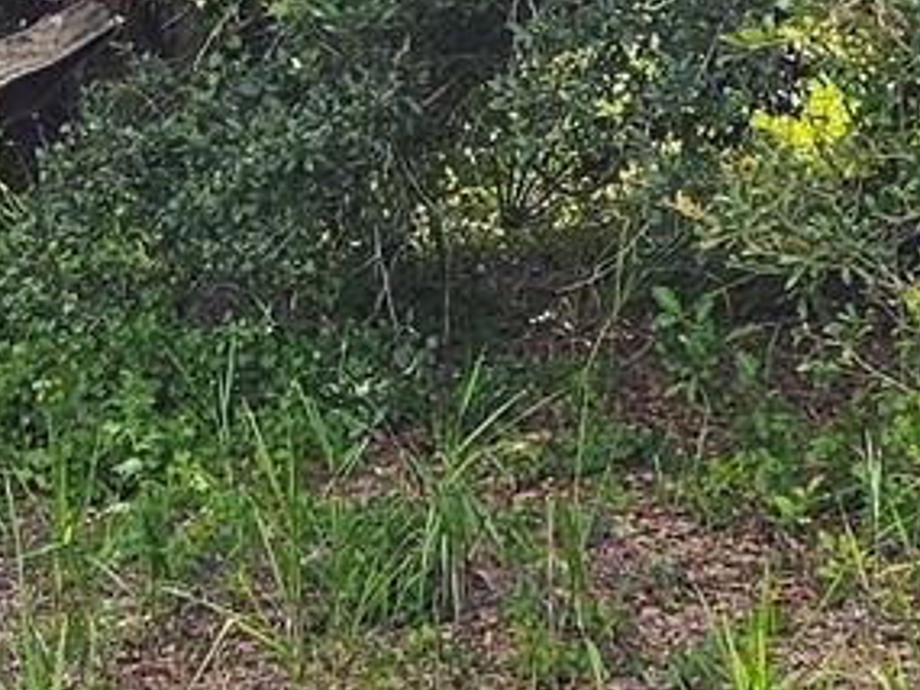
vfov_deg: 11.2
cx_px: 342
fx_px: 3430
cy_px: -200
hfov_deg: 15.3
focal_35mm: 129
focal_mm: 5.4
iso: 25
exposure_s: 1/939
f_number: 1.8
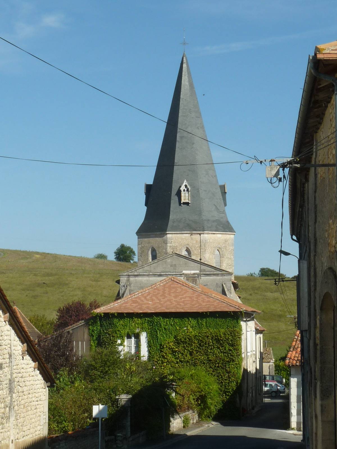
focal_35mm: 99
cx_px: 168
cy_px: 224
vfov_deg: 19.8
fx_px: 1285
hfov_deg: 14.9
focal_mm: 10.1
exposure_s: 1/500
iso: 100
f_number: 6.3
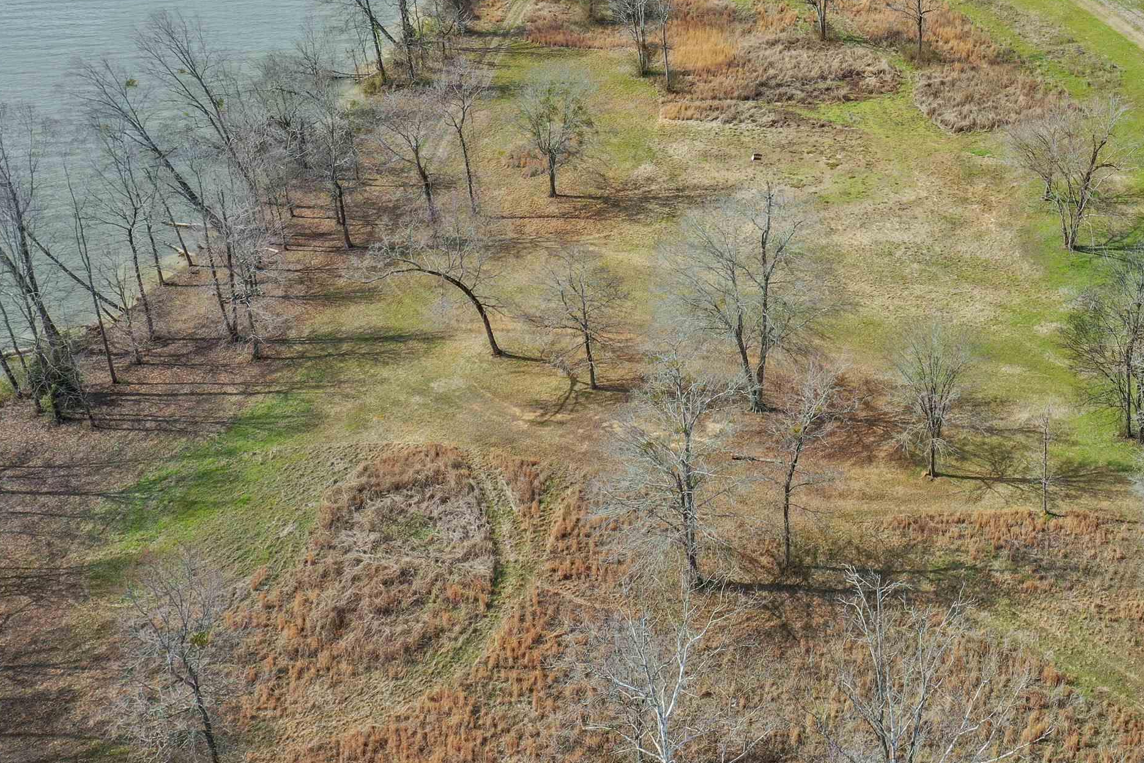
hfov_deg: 41.0
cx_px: 912
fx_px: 1462
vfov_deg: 28.5
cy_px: 138
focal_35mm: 46
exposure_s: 1/320
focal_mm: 10.26
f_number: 5.6
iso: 100
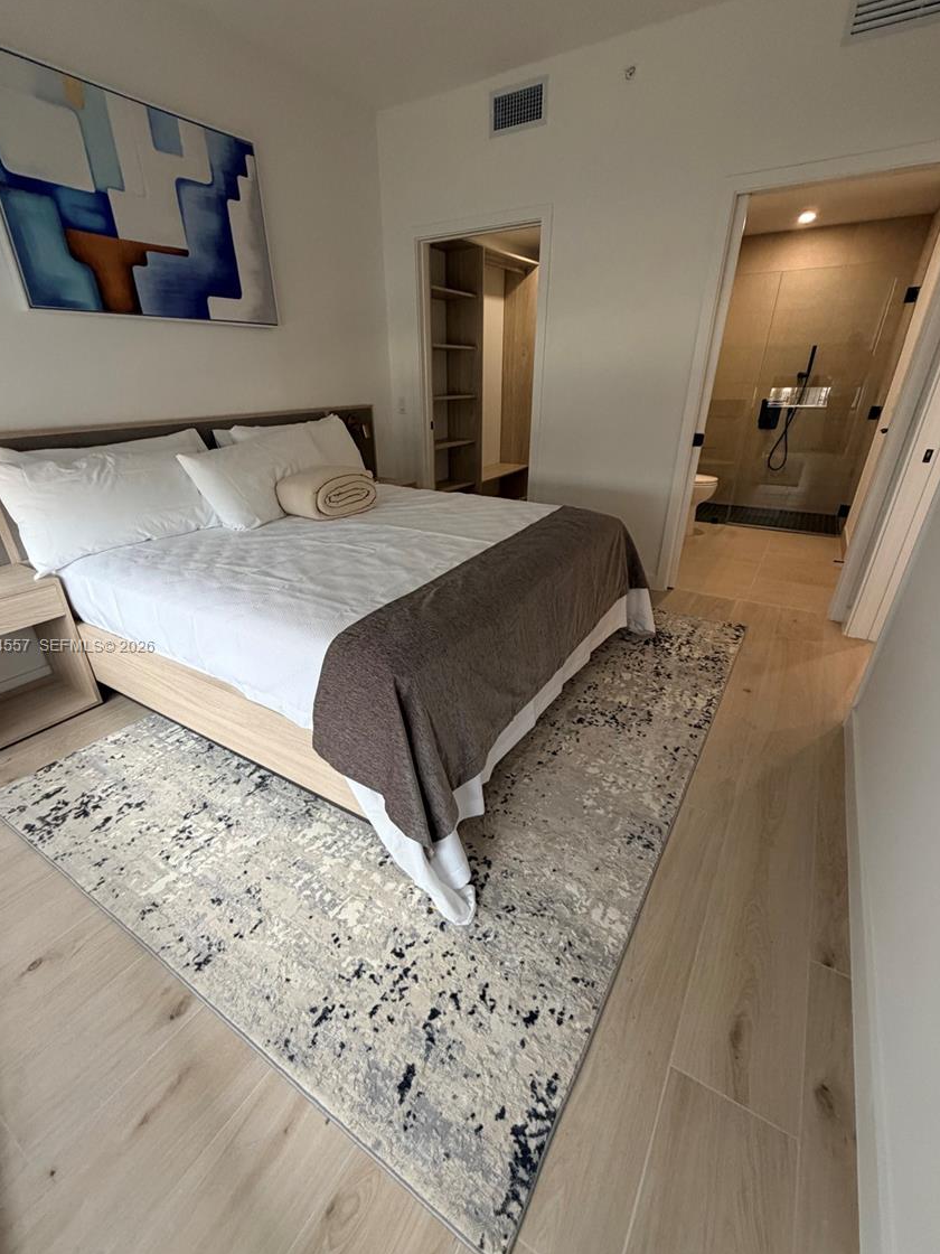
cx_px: 450
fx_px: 543
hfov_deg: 81.7
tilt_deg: -26.4
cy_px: 647
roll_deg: +1.7
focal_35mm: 15
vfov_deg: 98.1
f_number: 2.2
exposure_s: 1/120
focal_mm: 2.22
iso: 250
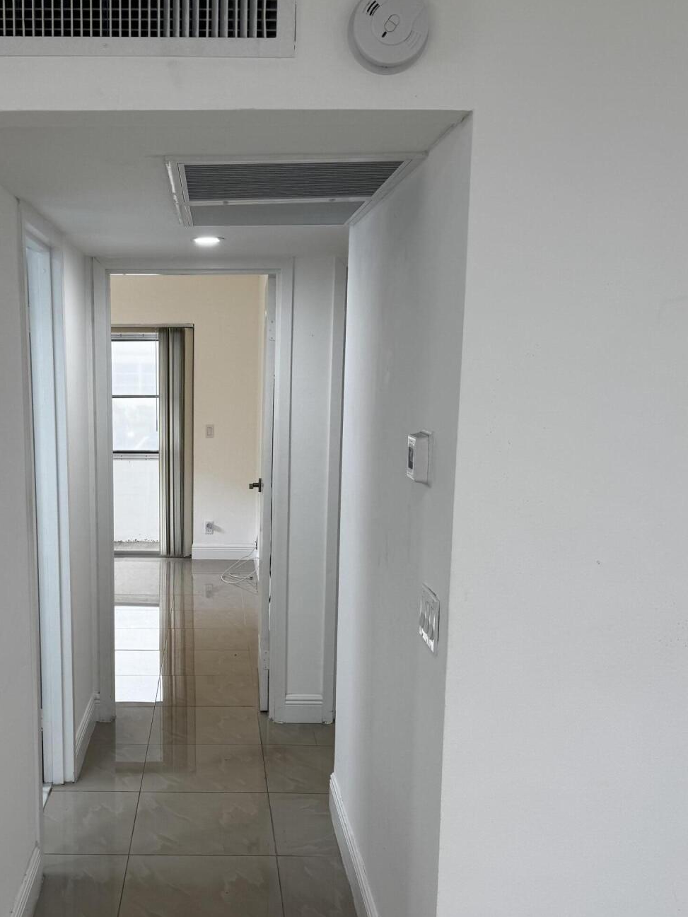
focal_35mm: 37
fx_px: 980
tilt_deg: -10.1
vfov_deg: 49.8
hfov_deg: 38.0
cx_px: 200
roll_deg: -0.1
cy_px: 546
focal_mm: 6.76
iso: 80
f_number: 1.78
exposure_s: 1/120
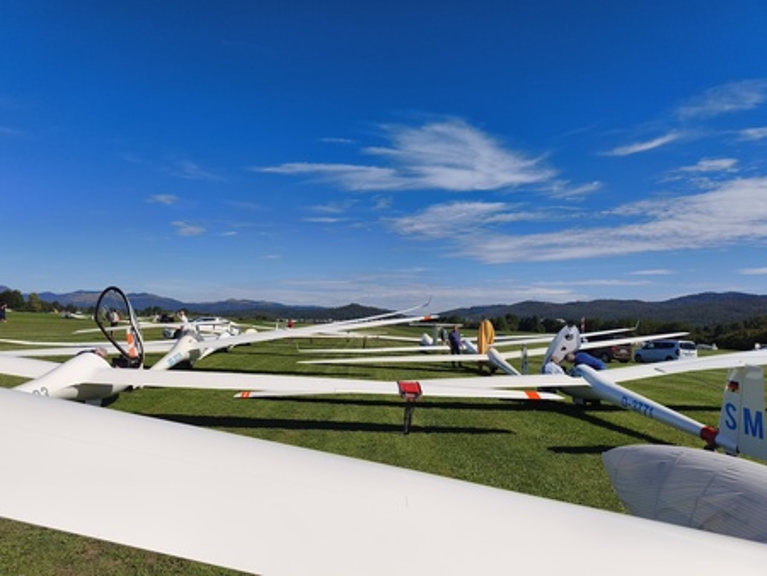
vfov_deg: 58.9
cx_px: 384
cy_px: 288
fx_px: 510
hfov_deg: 73.9
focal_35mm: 23
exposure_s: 1/2530
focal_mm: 6.06
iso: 50
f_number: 1.7
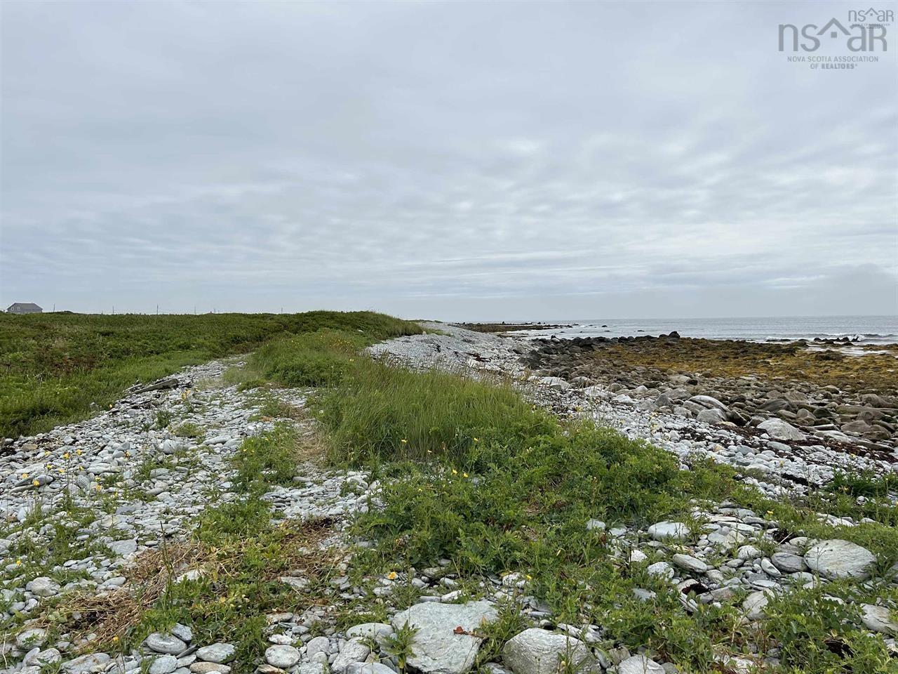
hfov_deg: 67.3
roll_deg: +1.2
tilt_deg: -0.3
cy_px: 337
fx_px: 674
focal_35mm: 26
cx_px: 449
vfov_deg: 53.1
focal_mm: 5.7
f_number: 1.5
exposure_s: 1/8000
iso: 50
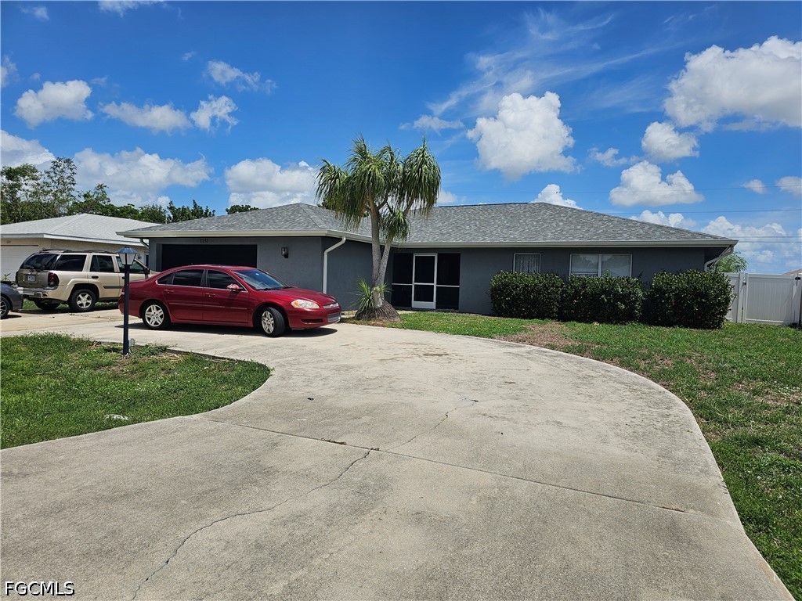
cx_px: 401
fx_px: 533
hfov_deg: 73.9
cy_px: 300
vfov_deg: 58.9
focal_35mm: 23
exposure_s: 1/1746
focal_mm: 6.3
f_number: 1.7
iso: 10
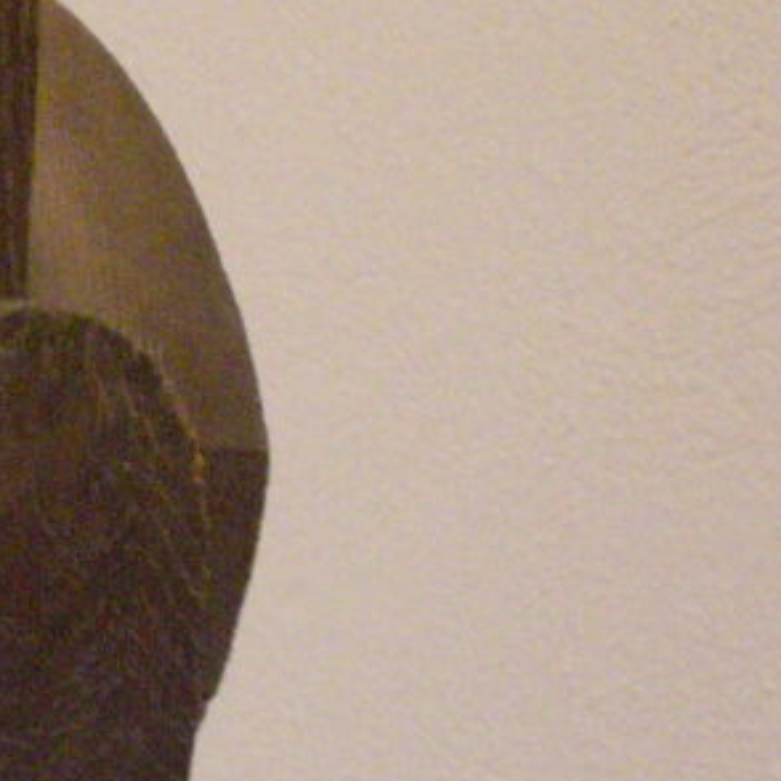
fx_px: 4952
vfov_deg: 9.0
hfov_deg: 8.9
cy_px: 800
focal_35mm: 194
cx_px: -138
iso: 800
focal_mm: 10.4
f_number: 4
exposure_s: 1/40
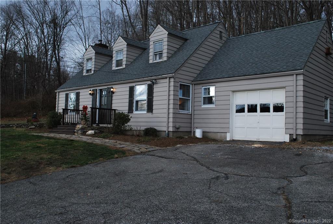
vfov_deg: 40.1
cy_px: 112
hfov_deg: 57.1
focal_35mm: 33
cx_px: 166
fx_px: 306
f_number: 5.6
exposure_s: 1/125
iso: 200
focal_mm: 22
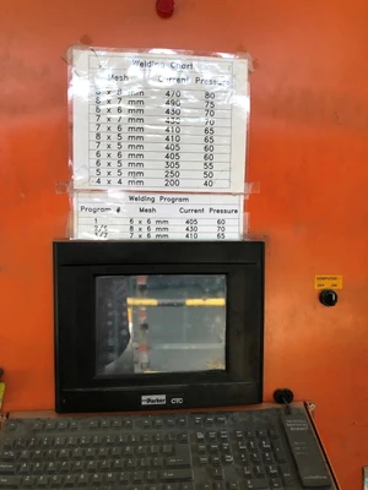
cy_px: 245
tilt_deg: -2.3
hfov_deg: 49.7
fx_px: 397
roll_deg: -1.2
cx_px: 184
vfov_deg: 63.4
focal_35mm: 28
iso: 40
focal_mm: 3.99
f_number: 1.8
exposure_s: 1/19
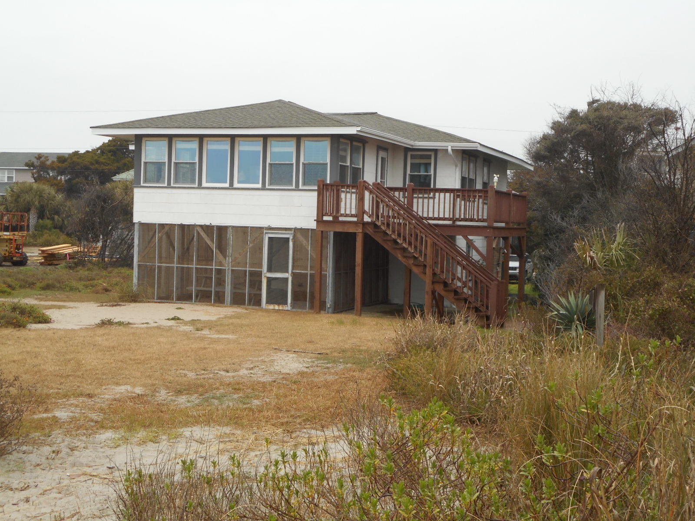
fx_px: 1024
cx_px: 348
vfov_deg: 28.6
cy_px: 260
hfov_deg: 37.5
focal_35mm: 51
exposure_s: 1/160
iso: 80
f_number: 4.9
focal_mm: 9.1
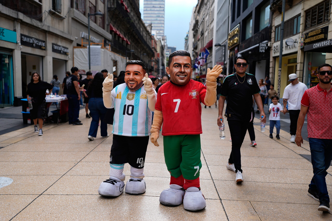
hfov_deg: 54.4
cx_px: 166
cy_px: 110
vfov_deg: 37.9
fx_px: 323
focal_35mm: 35
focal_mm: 35
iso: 125
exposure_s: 1/1600
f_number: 2.8
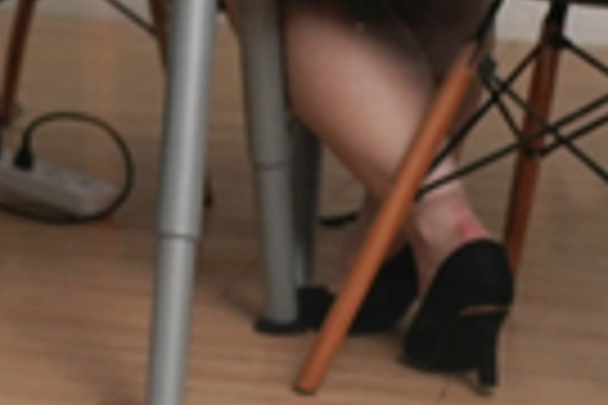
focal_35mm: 207
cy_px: -583
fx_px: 3496
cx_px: -446
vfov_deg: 6.3
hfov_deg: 9.5
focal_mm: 35
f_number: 3.5
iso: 320
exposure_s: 1/60
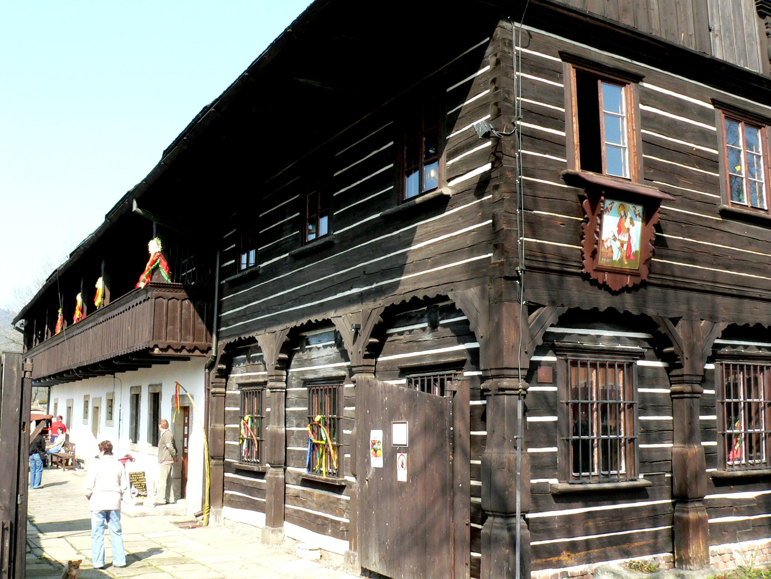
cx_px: 386
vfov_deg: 39.7
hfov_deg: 51.4
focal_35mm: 36
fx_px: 802
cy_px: 290
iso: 200
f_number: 8
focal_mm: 6
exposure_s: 1/125
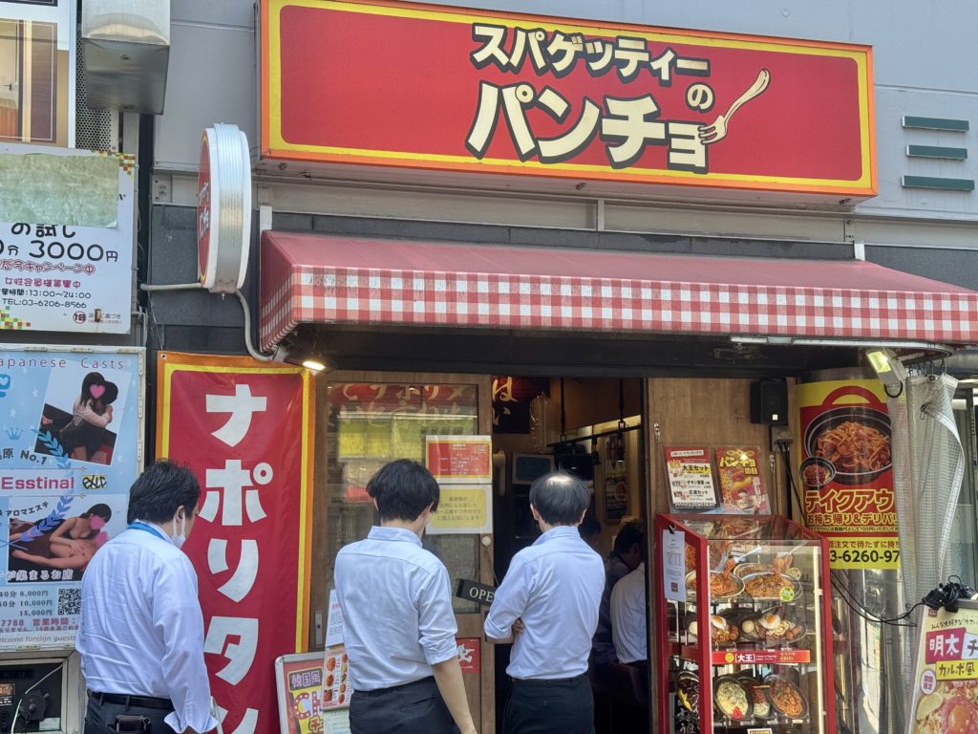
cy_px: 367
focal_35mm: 48
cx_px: 489
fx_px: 1356
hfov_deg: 39.7
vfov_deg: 30.3
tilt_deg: +7.2
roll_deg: +0.5
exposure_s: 1/854
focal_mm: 6.76
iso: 64
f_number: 1.78
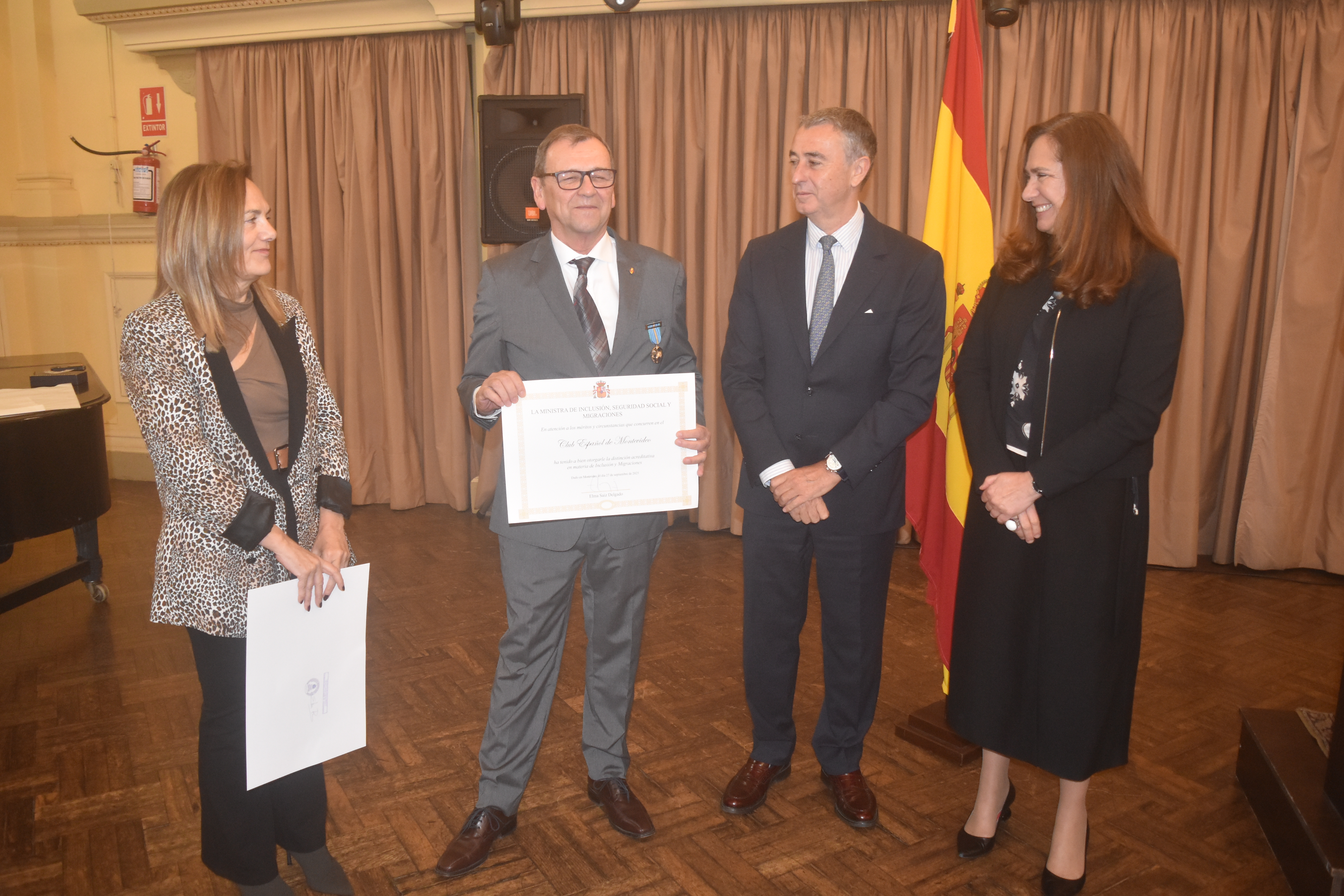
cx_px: 672
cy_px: 448
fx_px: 1008
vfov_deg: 48.0
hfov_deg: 67.4
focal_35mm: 27
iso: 1800
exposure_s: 1/60
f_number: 3.5
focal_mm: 18
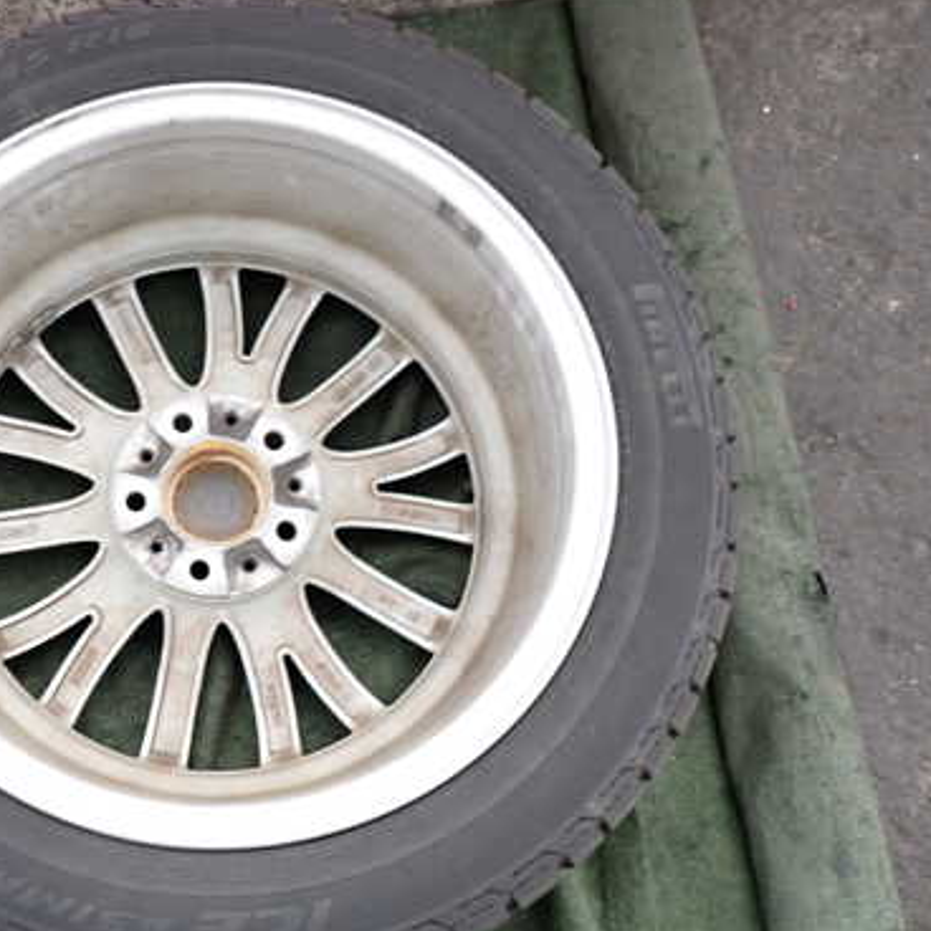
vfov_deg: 46.0
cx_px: 220
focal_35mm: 36
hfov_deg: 44.3
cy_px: 496
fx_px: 1095
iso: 320
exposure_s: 1/30
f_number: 2
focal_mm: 4.5
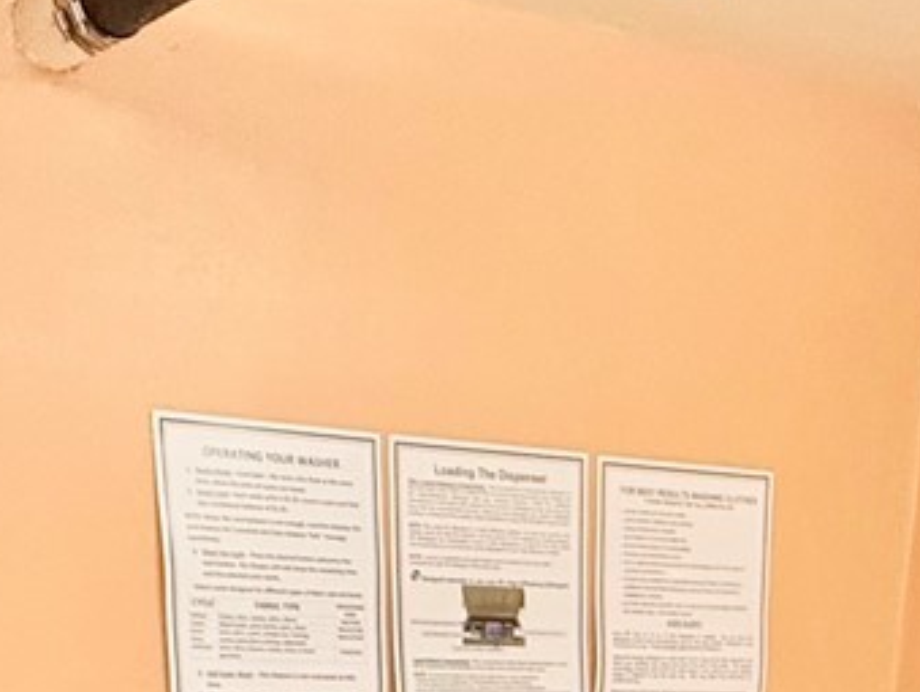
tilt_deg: -20.8
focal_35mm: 66
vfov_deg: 16.8
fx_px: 1756
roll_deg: -2.2
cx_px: 567
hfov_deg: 29.3
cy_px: 1379
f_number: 2.2
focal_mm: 2.22
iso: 250
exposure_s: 1/120
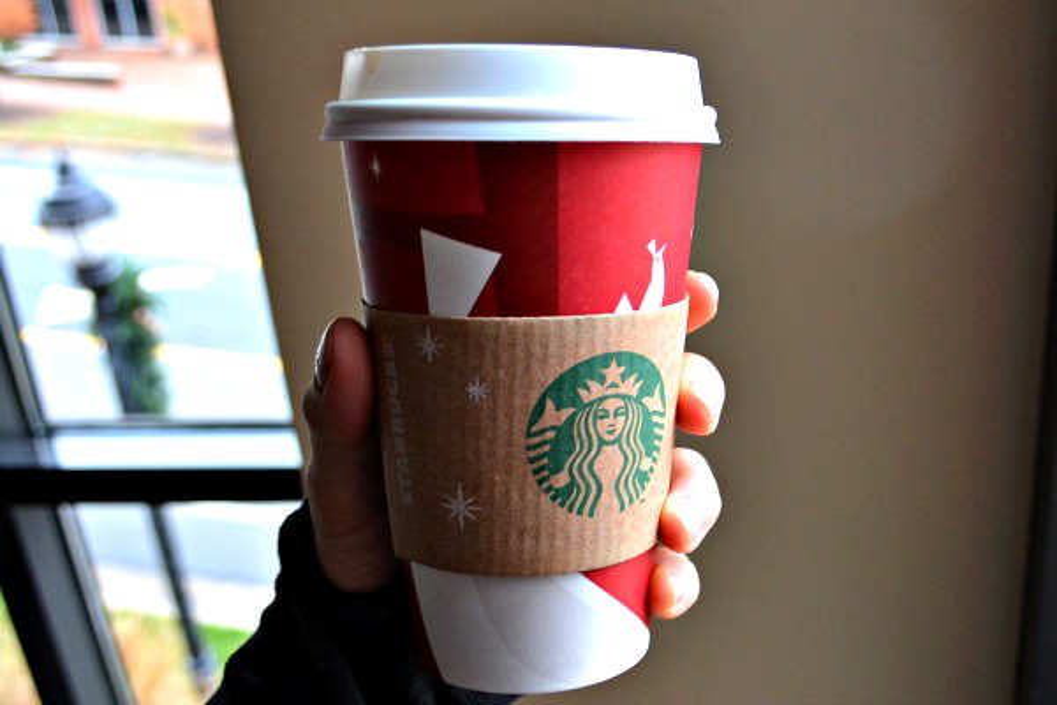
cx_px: 528
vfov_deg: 43.6
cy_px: 352
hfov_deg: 61.9
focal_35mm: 30
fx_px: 881
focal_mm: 20
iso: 900
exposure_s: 1/60
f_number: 3.8
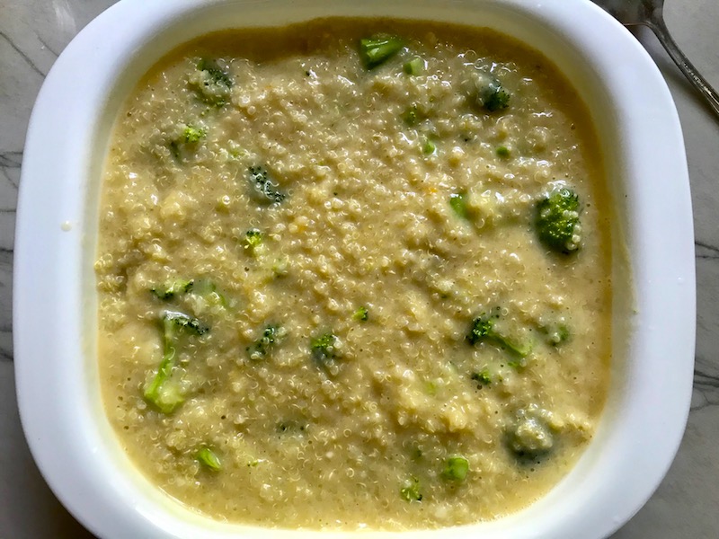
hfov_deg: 63.4
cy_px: 270
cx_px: 360
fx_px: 582
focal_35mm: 28
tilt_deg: -86.9
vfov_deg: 49.7
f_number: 1.8
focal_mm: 3.99
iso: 40
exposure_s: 1/20
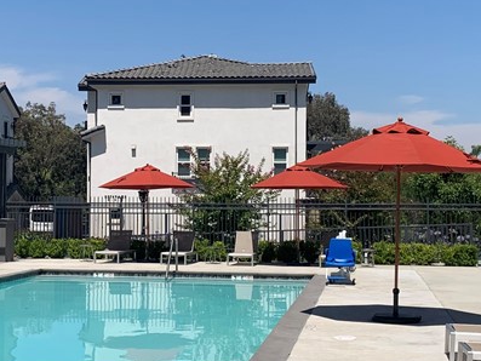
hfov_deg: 28.8
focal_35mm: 67
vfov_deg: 21.9
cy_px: 179
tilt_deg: +1.2
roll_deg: -0.9
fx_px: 931
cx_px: 172
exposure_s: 1/3788
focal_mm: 4.25
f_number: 1.8
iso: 25
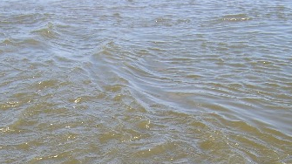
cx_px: 131
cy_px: 195
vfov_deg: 15.5
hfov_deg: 28.2
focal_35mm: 75
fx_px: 580
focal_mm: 5.85
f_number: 2.8
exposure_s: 1/400
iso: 64
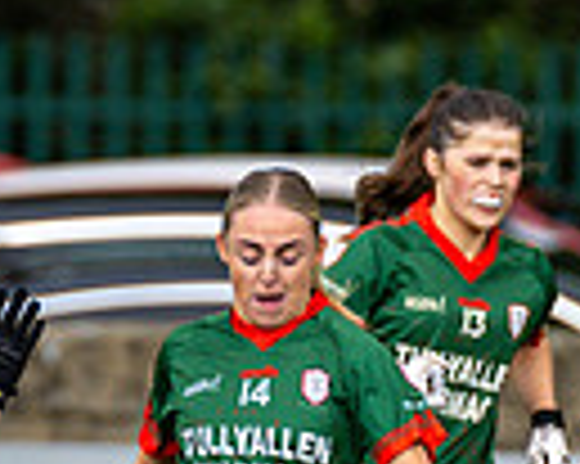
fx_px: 32607
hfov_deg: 1.0
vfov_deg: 0.8
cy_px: 779
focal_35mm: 1901
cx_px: 441
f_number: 2.8
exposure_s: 1/3200
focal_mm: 300
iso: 320
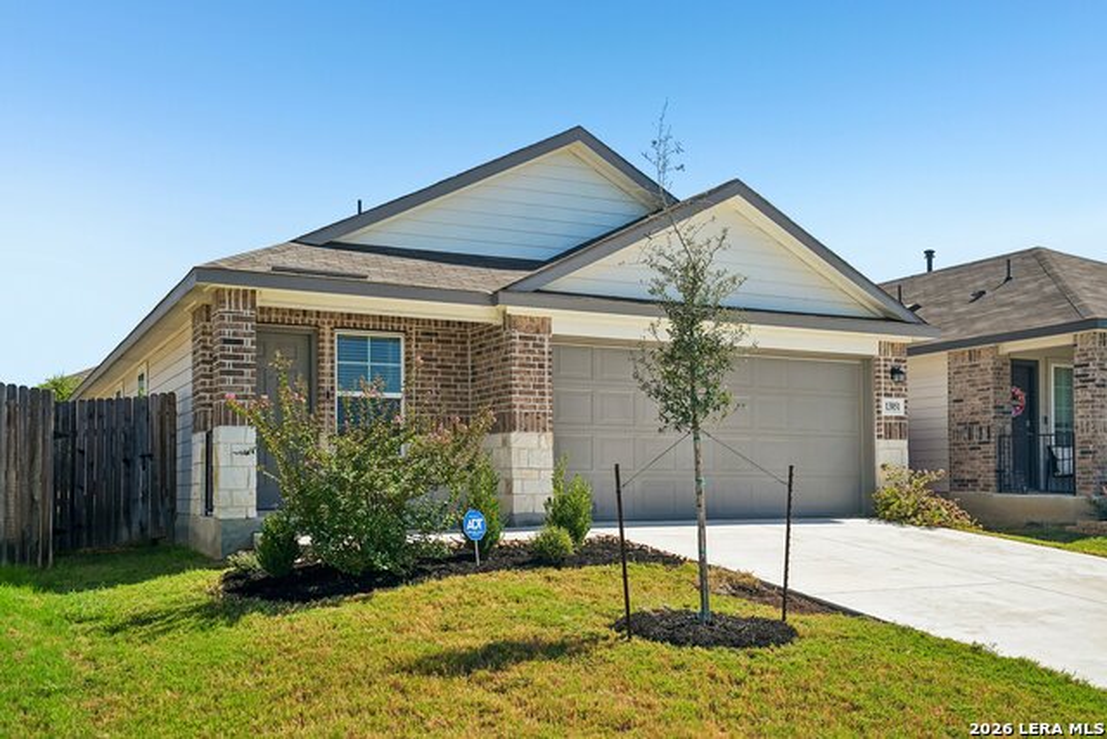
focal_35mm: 35
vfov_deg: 37.9
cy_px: 370
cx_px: 554
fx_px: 1076
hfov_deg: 54.4
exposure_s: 1/250
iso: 200
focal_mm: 35
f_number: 8
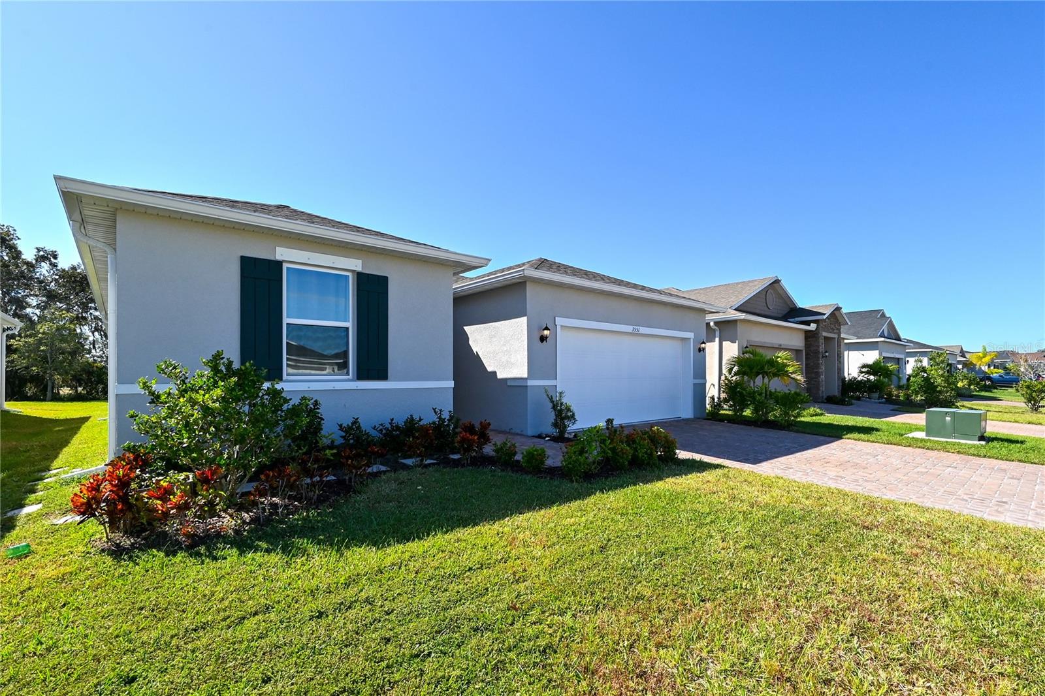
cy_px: 348
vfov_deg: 77.3
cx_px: 522
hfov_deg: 100.4
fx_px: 435
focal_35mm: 15
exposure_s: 1/200
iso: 250
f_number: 11
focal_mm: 10
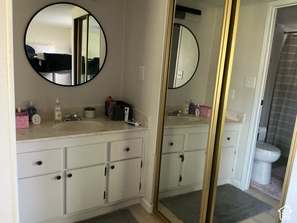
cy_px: 112
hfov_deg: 61.7
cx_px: 148
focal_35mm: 29
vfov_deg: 48.2
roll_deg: -3.7
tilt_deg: -11.9
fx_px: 249
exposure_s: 1/30
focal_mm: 3
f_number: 1.8
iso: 320
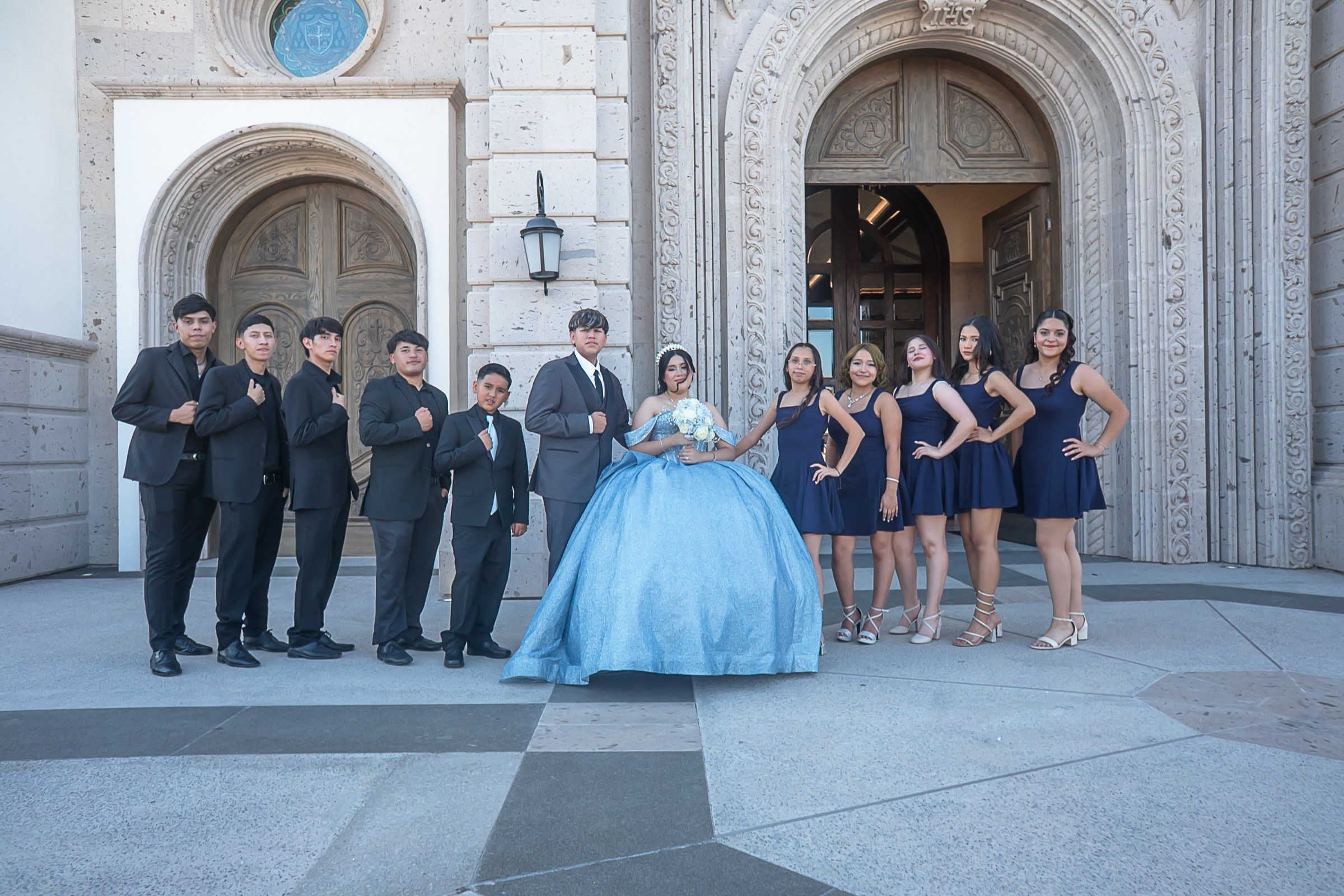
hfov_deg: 73.7
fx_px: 896
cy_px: 448
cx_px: 672
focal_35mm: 24
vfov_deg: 53.1
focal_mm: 16
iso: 250
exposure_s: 1/125
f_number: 8
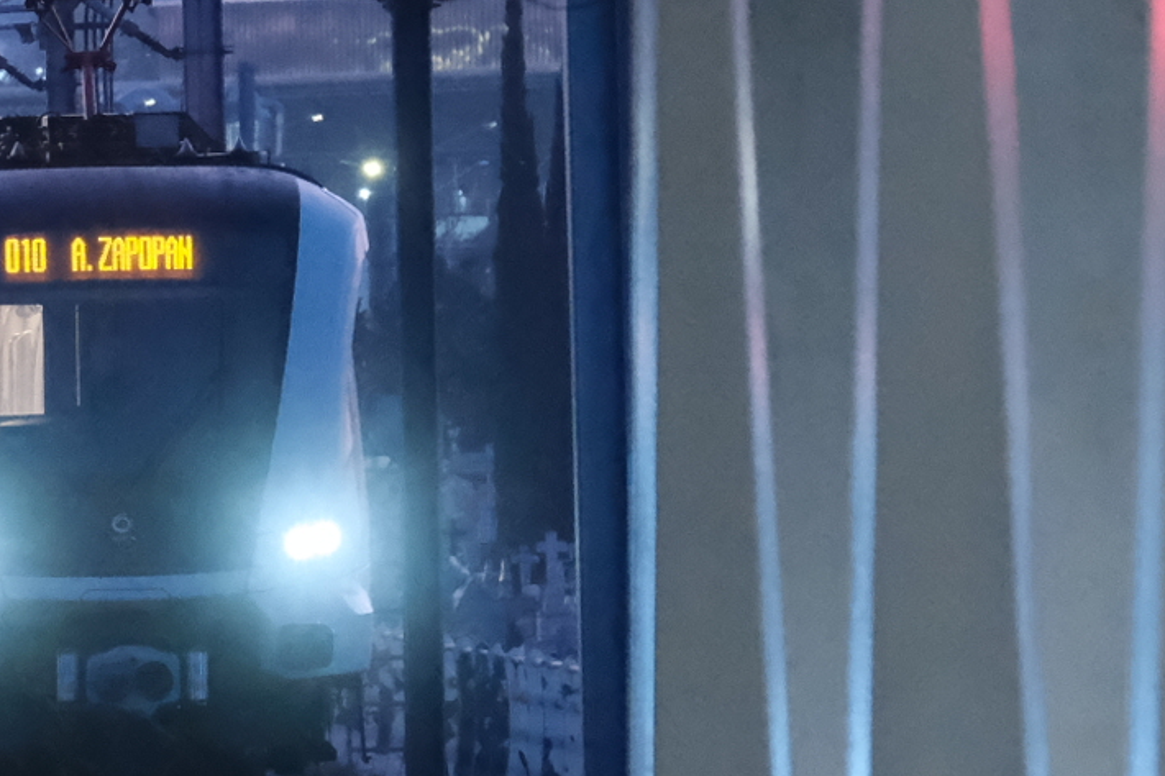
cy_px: 2
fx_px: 29860
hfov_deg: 2.2
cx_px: -272
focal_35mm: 923
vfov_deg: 1.5
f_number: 4
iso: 6400
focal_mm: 140
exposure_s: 1/160
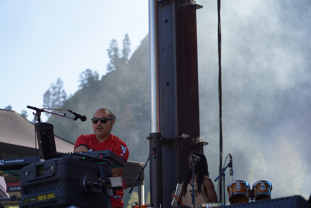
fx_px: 829
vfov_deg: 14.3
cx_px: 156
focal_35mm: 96
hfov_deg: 21.2
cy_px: 104
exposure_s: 1/250
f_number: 4.5
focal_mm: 96
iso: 100
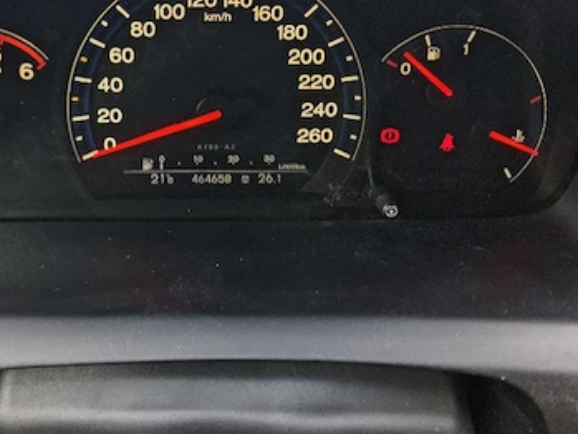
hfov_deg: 43.1
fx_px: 718
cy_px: 93
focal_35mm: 43
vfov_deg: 32.8
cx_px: 182
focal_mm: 7
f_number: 1.8
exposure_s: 1/50
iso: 64
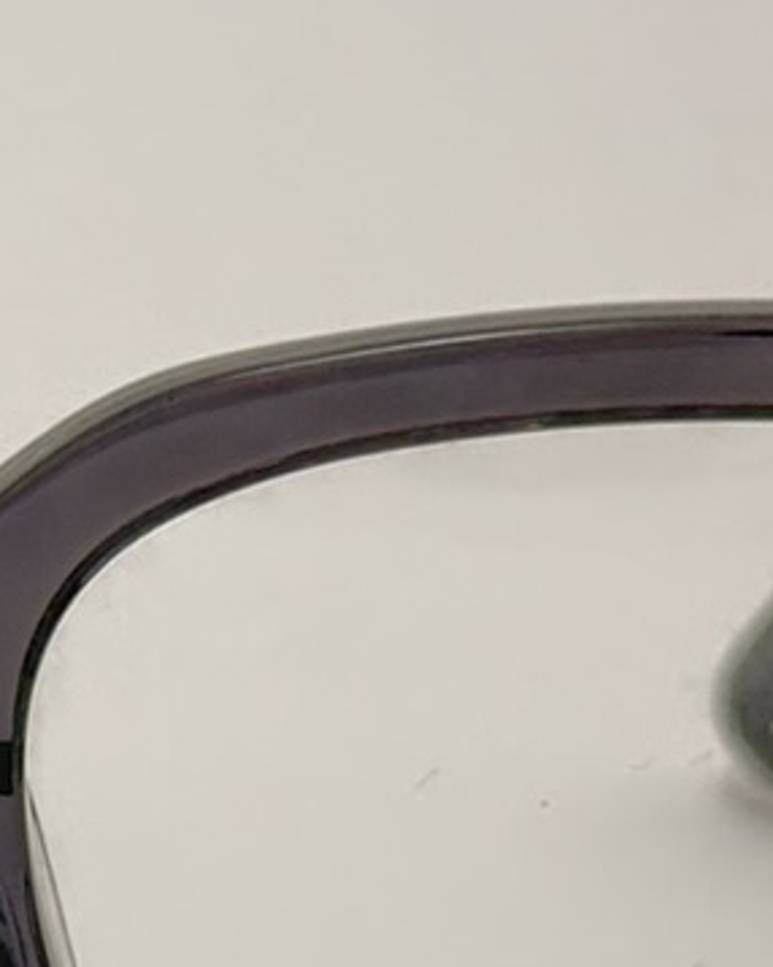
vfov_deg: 7.2
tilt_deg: -7.7
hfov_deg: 5.7
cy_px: 756
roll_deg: -0.3
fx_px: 7671
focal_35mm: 268
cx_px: -284
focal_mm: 6.76
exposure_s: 1/100
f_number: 1.78
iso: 64
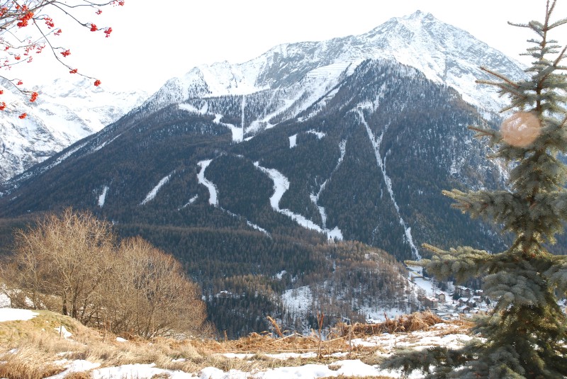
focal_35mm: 40
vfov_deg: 33.1
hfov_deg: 47.9
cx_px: 284
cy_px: 190
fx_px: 638
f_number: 8
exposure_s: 1/60
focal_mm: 27
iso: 200
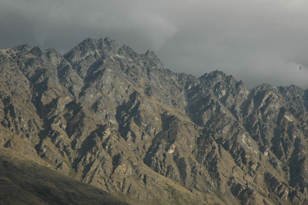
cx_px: 154
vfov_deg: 13.0
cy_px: 102
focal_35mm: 105
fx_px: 898
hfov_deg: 19.5
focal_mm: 70
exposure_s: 1/320
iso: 800
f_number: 9
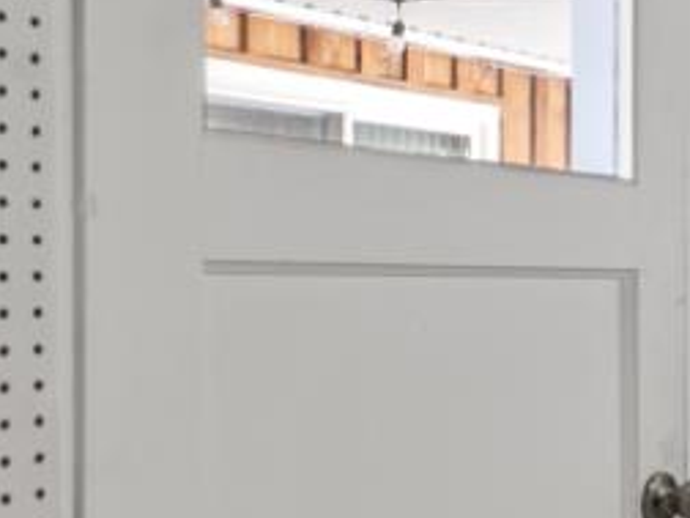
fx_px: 1595
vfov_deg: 18.4
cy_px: 252
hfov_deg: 14.0
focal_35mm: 80
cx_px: 1758
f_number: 9
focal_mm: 14
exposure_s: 1/1.25
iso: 250
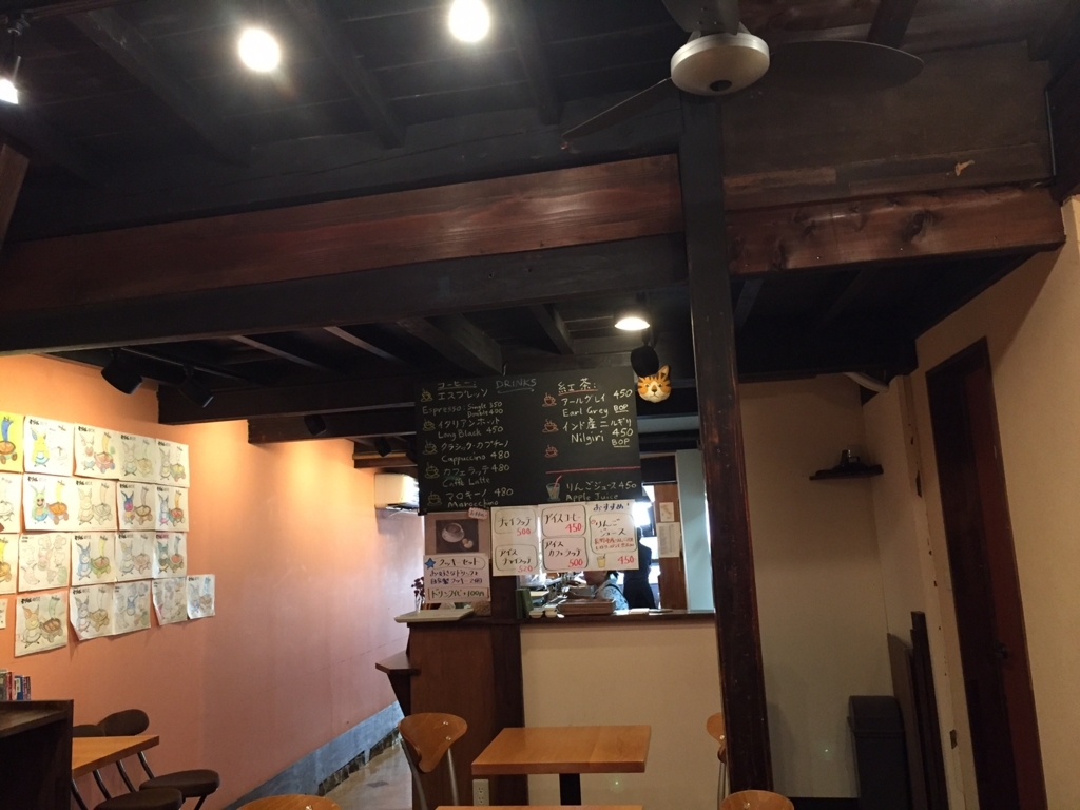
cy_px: 405
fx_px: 905
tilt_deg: +8.8
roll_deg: +0.9
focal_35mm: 29
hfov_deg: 61.7
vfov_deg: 48.2
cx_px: 540
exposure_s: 1/30
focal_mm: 4.15
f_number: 2.2
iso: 200
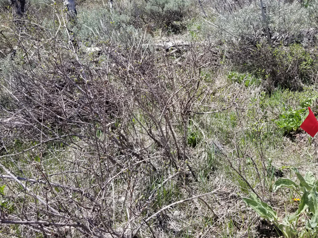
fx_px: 312
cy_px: 105
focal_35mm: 34
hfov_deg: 53.2
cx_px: 203
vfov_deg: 41.7
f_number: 1.7
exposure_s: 1/1408
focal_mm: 4.25
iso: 50
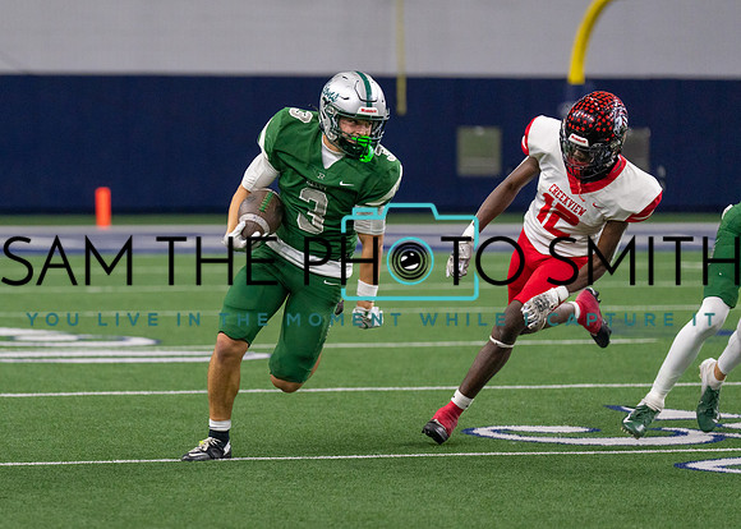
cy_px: 291
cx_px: 215
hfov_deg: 8.3
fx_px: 5121
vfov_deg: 5.9
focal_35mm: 243
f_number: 2.8
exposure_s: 1/1250
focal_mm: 175
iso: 1600
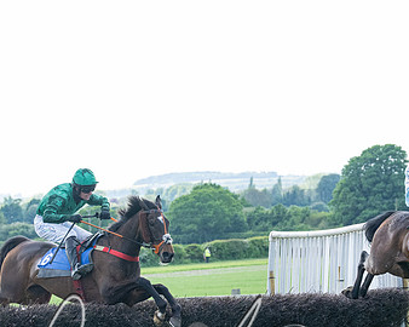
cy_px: 264
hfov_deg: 11.9
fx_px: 1960
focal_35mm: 162
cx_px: 99
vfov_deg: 9.5
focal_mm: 70
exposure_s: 1/3200
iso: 1250
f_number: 4
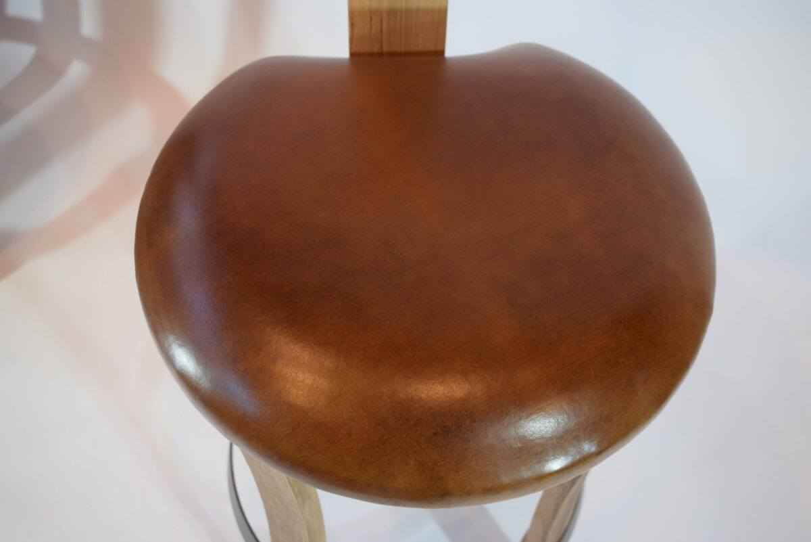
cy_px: 271
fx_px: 913
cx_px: 406
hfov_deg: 47.9
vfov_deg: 33.0
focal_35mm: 40
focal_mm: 27
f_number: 5
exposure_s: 1/100
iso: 400
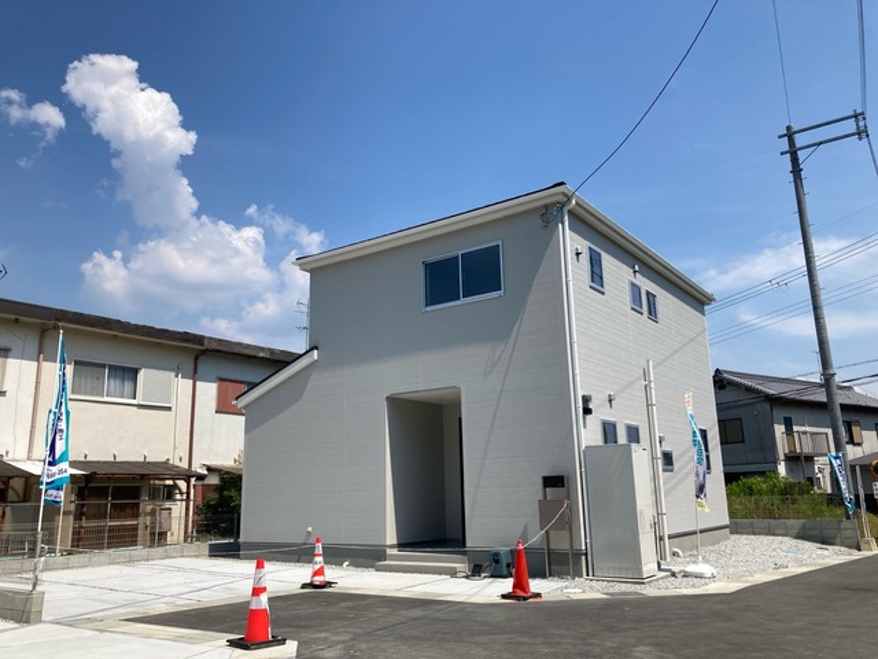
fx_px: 710
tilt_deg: +13.5
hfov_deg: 63.4
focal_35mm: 28
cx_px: 439
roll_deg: +0.2
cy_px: 330
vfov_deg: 49.7
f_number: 1.8
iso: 20
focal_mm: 3.99
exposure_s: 1/3247
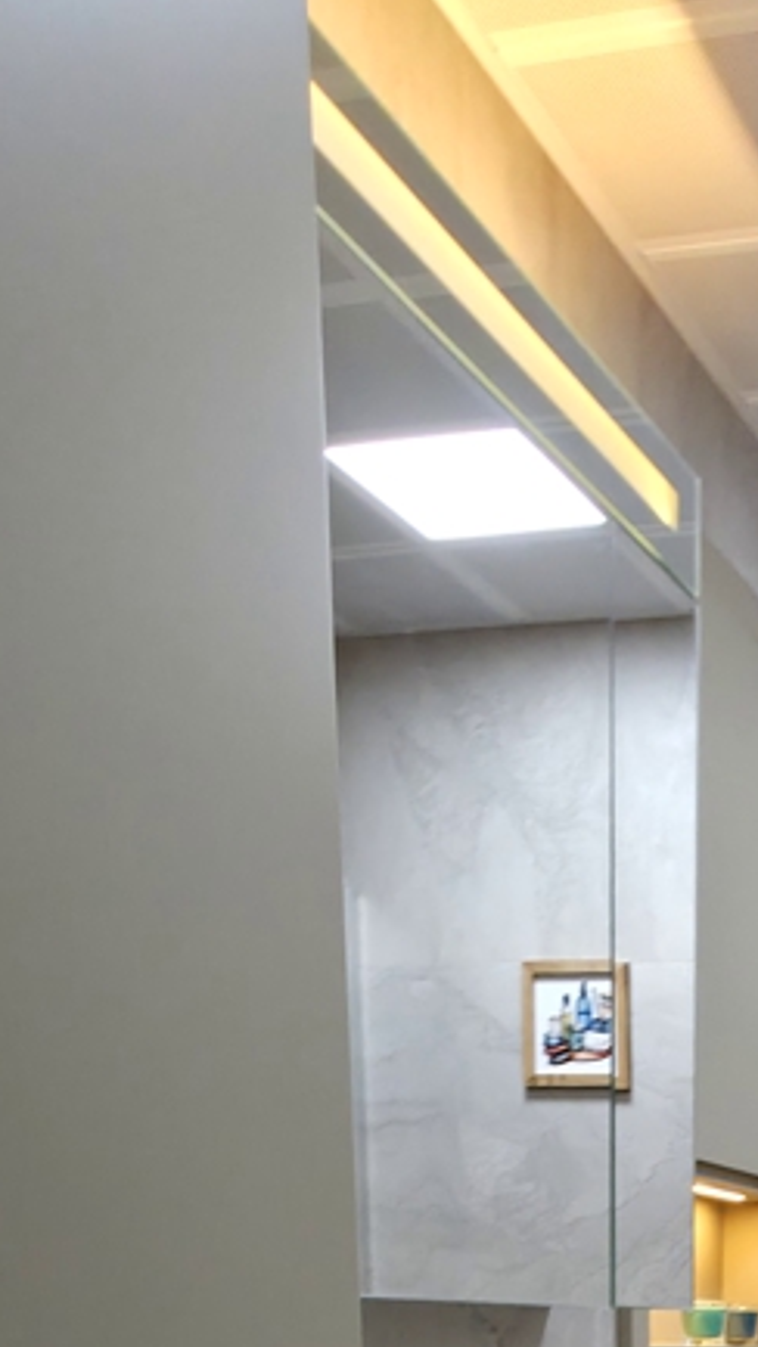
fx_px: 1680
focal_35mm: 47
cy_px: 1791
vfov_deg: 32.0
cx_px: 885
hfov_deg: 23.5
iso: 64
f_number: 1.9
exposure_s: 1/100
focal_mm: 2.2
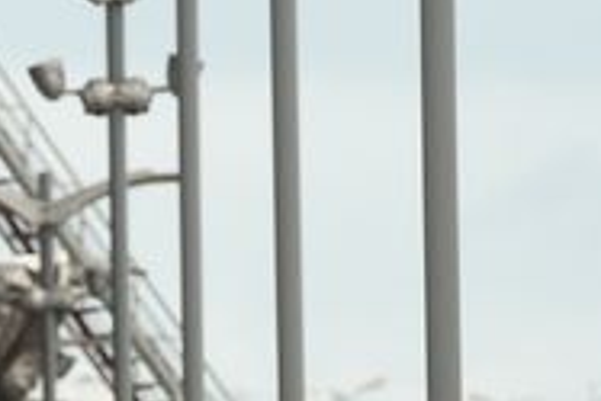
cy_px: 638
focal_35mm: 748
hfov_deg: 2.8
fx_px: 12497
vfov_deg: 1.8
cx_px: -129
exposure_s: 1/320
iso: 400
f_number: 8
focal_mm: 200
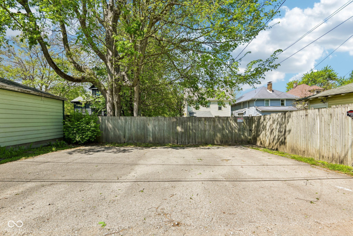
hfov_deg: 96.7
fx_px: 157
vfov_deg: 73.7
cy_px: 118
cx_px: 176
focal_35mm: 16
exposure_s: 1/250
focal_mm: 16
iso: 100
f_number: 8
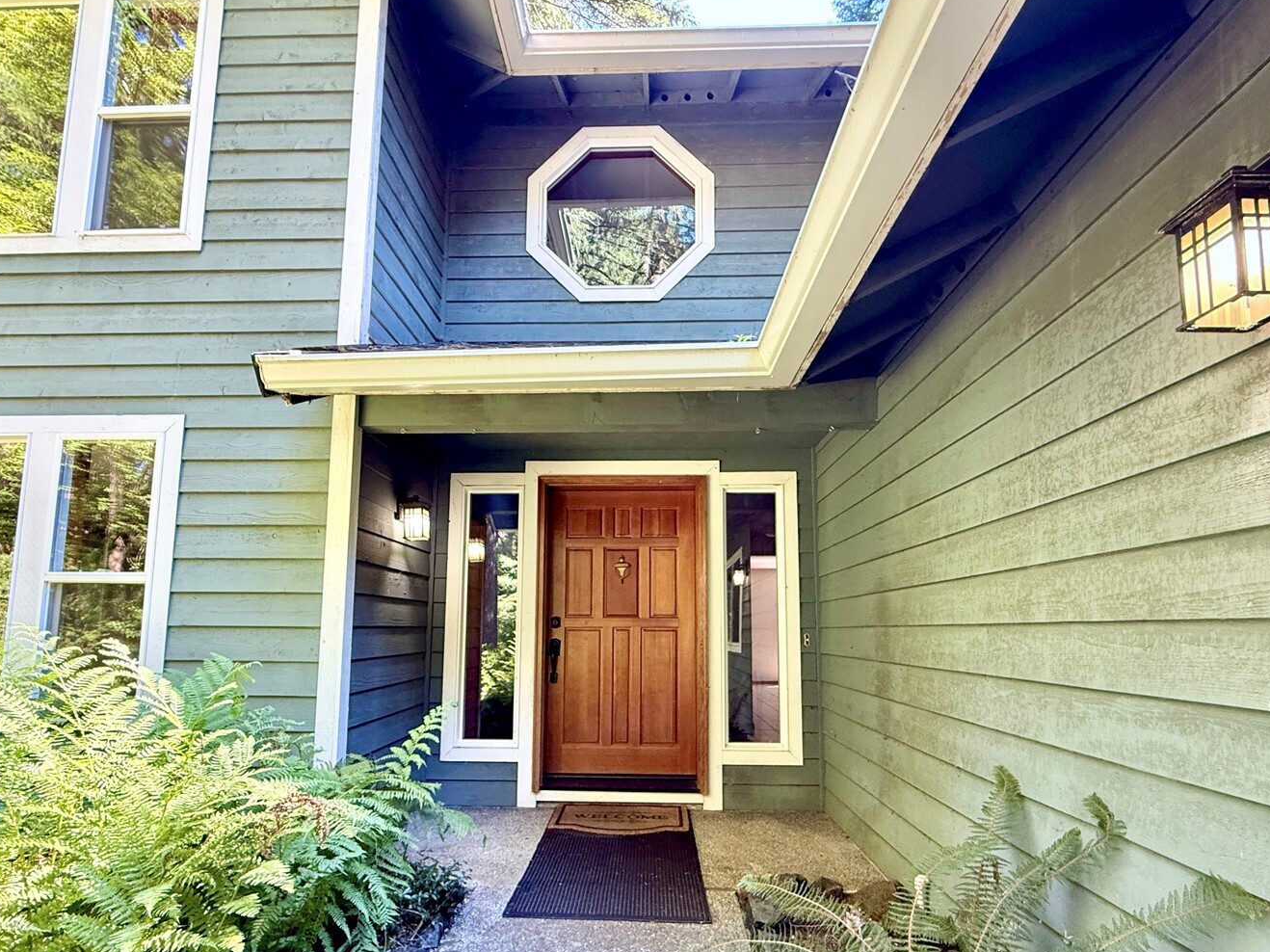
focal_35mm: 17
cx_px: 634
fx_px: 624
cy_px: 565
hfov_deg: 91.0
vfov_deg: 74.0
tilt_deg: +5.5
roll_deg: -0.7
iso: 320
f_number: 2.2
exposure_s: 1/99
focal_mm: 2.22
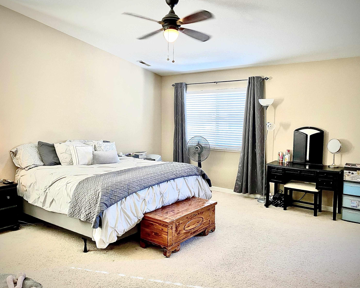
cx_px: 173
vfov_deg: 51.5
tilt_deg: -4.5
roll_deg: -0.5
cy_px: 146
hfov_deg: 62.2
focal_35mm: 28
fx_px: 298
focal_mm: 4.25
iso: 160
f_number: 1.8
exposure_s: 1/60
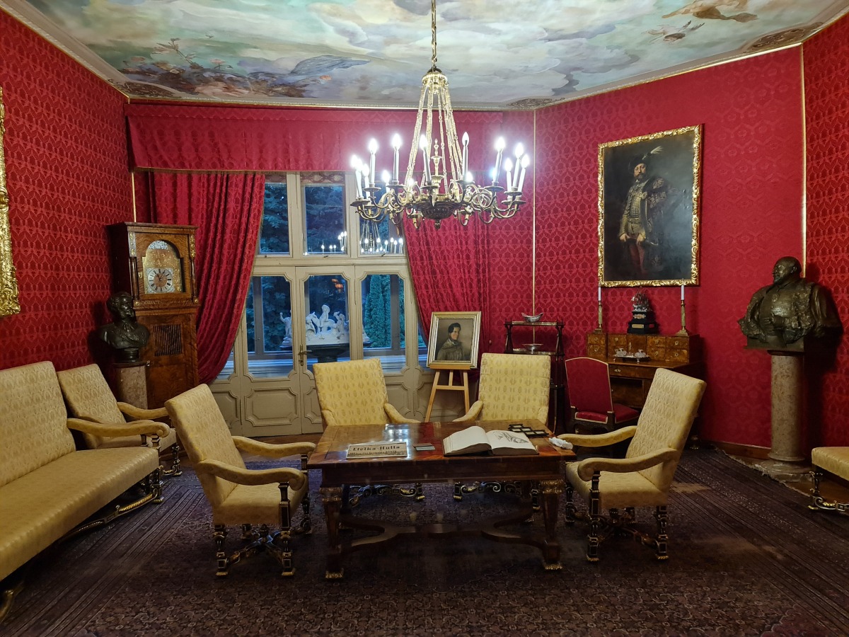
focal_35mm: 25
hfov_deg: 69.4
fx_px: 613
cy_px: 318
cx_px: 424
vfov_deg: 54.9
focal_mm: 7
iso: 500
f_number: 1.8
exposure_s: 1/50
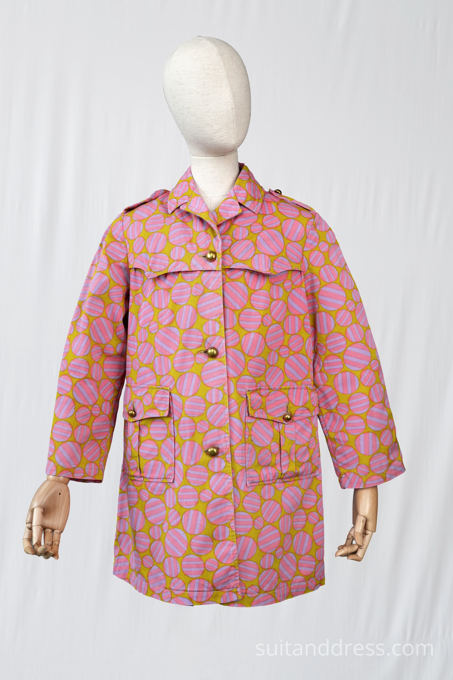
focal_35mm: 48
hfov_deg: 28.1
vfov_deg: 41.1
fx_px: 906
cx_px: 226
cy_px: 340
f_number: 8
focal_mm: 32
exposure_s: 1/30
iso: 250
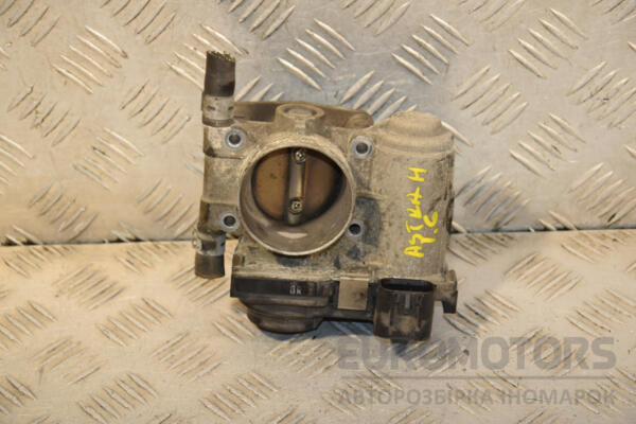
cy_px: 212
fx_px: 1987
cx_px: 318
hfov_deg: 18.2
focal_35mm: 112
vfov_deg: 12.2
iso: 800
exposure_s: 1/200
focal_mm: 75
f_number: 6.3
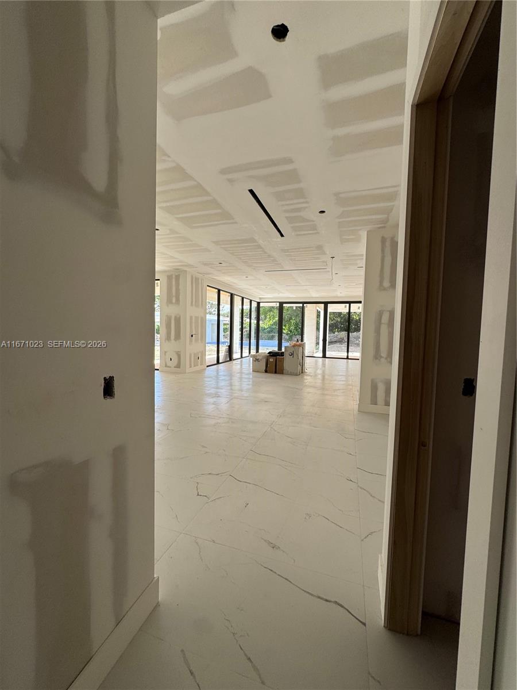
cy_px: 345
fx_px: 279
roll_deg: -1.3
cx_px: 258
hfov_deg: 85.7
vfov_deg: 102.1
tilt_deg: -3.0
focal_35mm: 14
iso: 40
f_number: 2.2
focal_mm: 2.22
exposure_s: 1/144
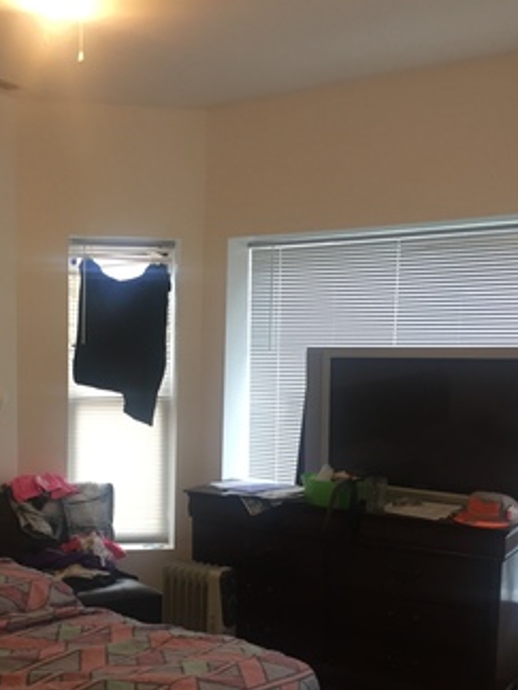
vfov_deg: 43.0
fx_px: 858
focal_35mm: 43
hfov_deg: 33.2
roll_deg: -1.2
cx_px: 158
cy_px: 481
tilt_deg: -3.7
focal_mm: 4.15
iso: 80
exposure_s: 1/30
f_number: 2.2
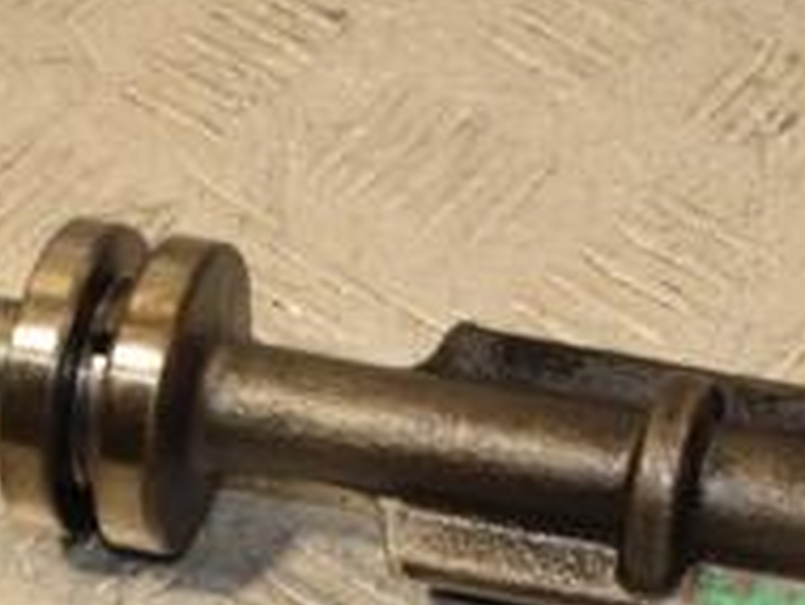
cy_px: 379
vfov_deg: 7.7
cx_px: 801
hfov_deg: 10.2
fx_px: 4468
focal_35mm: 192
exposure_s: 1/200
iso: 800
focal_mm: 42
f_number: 7.1
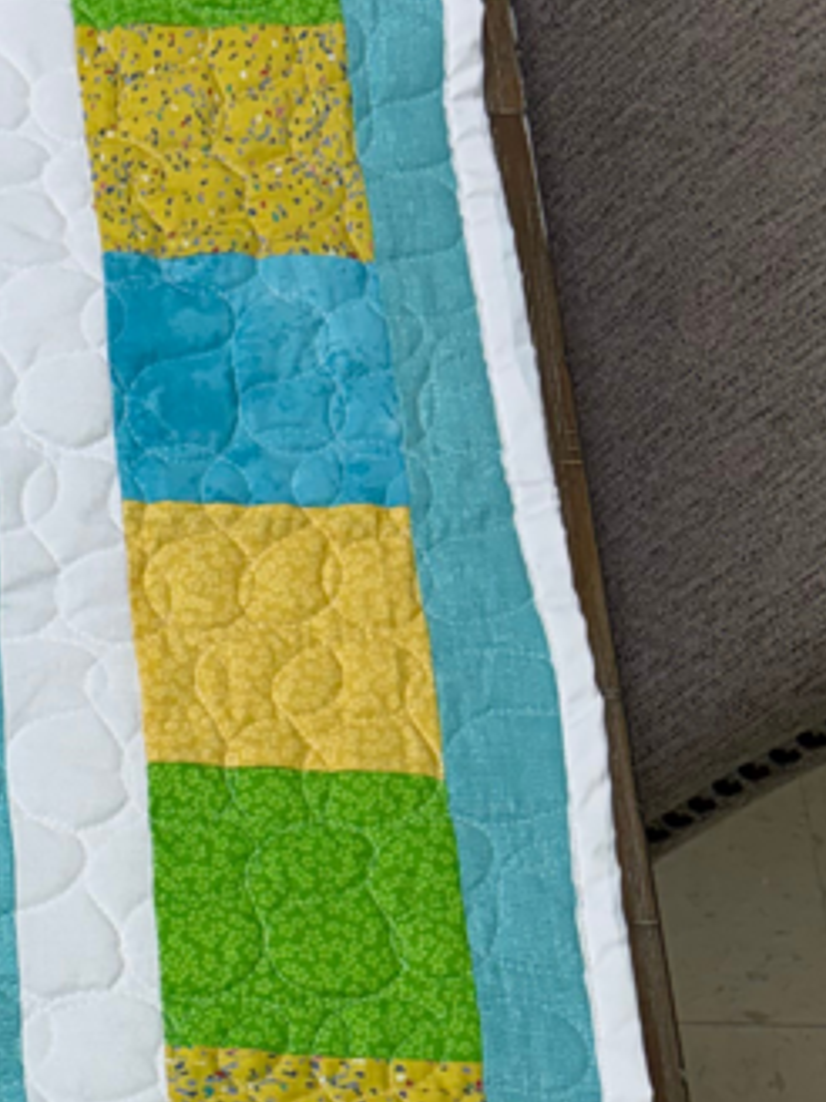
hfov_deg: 13.9
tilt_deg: -67.1
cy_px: 958
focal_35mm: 95
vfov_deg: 20.3
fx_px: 3022
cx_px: -651
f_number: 1.6
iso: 40
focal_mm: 5.96
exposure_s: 1/120
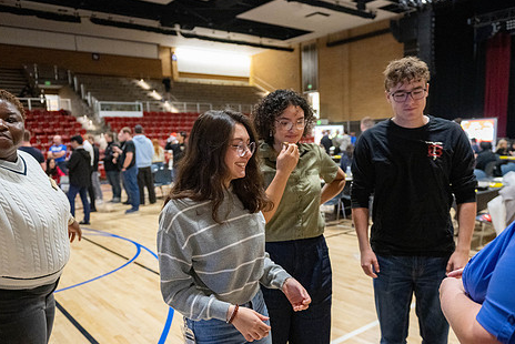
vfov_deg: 43.4
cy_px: 213
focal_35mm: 30
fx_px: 429
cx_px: 271
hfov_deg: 61.9
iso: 5000
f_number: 2.8
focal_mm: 24
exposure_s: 1/250
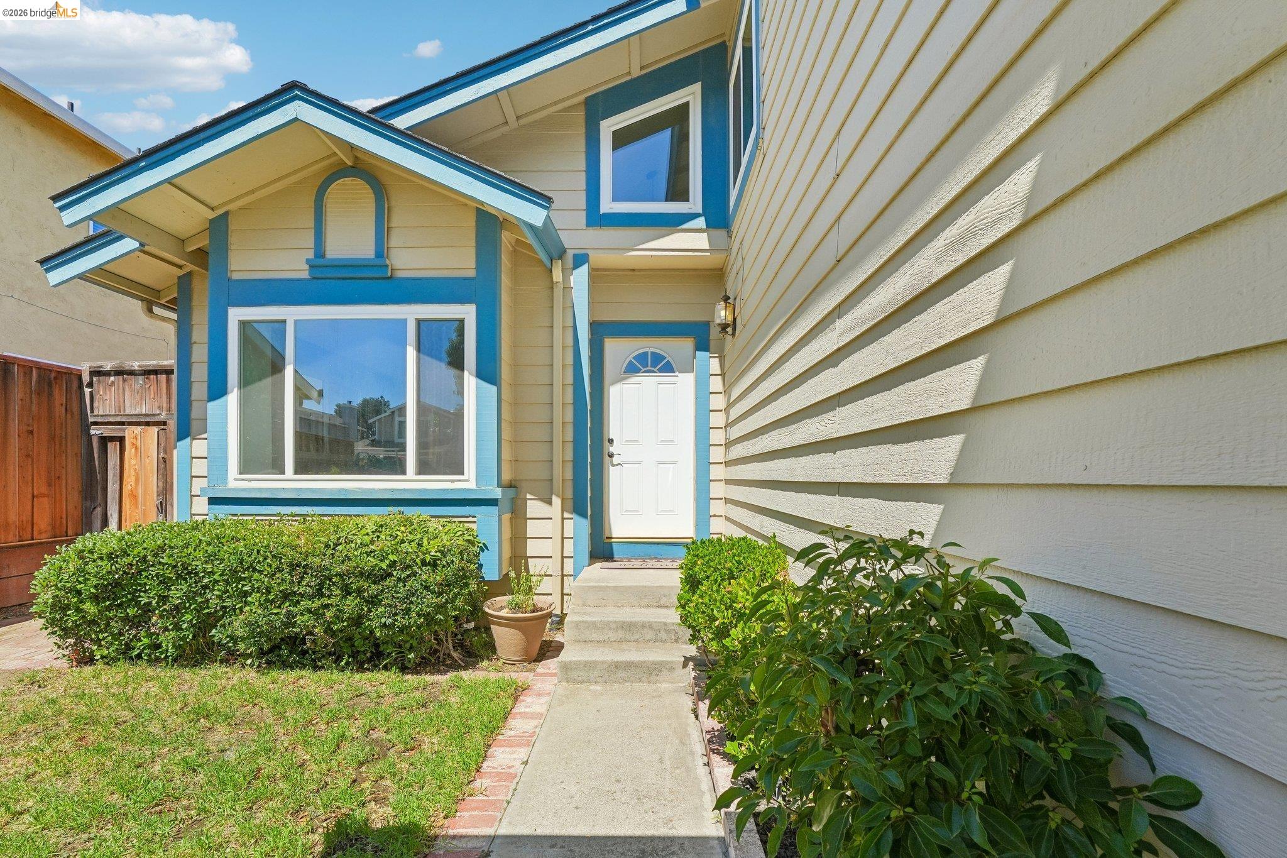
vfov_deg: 81.2
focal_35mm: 14
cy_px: 429
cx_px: 644
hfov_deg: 104.3
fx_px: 500
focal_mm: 14
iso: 500
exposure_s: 1/800
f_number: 10
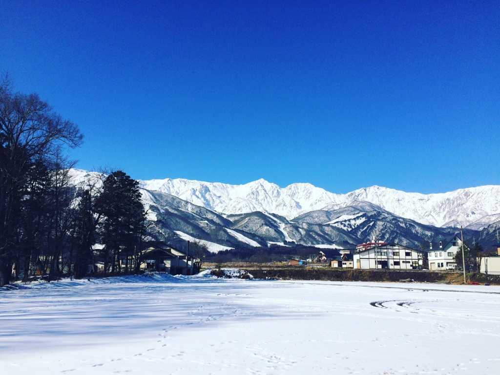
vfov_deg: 48.2
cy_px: 188
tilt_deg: +9.0
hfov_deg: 61.7
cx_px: 250
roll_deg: -0.2
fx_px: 419
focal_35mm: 29
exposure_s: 1/5128
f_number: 2.2
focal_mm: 4.15
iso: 32
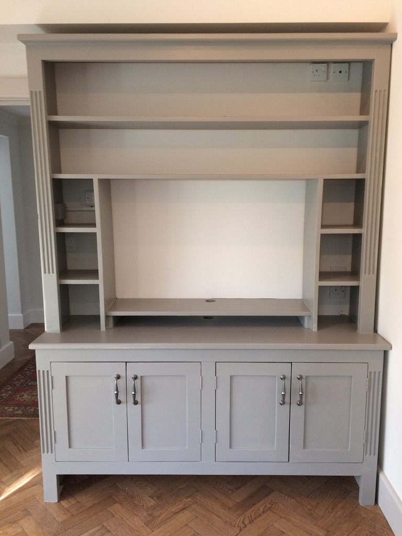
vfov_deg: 61.7
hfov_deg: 48.2
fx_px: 449
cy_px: 268
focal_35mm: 29
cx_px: 201
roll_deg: -0.8
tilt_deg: -9.6
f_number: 2.2
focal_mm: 4.15
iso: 64
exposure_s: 1/33
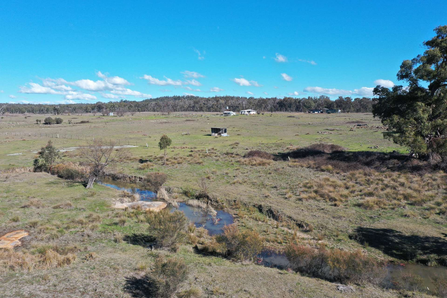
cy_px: 149
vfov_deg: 46.4
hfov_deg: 65.5
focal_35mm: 28
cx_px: 224
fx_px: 348
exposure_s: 1/400
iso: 100
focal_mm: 10.26
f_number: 5.6
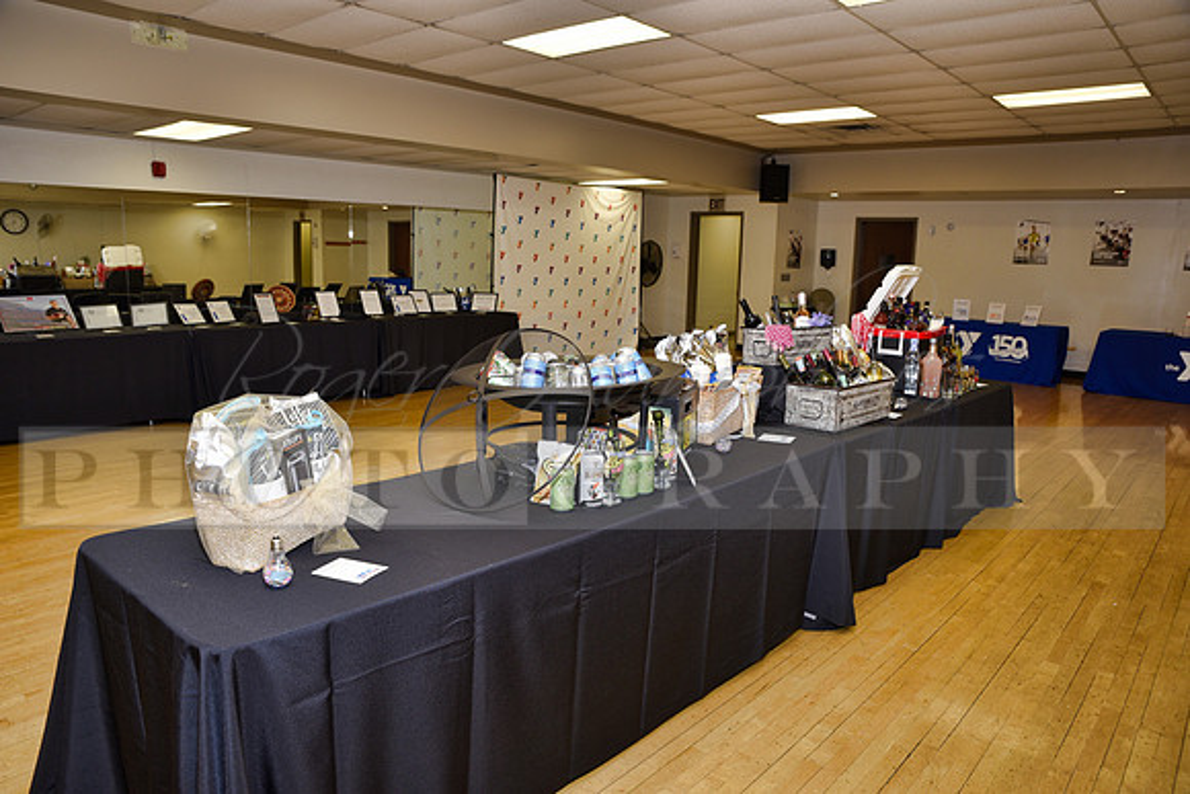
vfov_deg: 53.2
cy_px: 397
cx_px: 595
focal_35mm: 24
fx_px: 793
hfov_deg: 73.7
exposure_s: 1/60
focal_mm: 24
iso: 200
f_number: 5
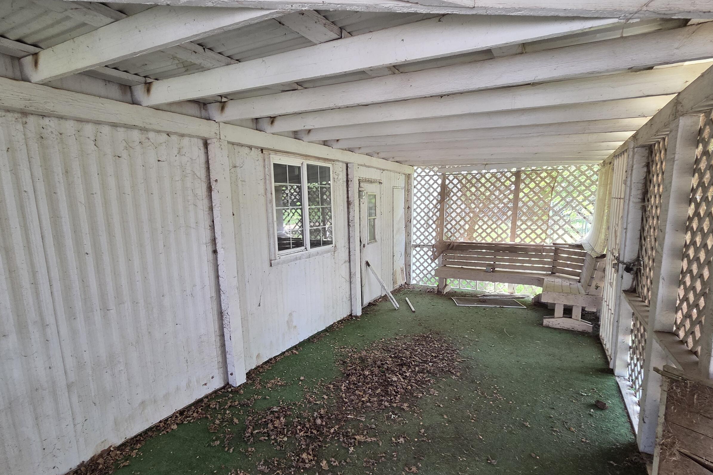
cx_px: 324
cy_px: 273
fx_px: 337
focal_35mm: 17
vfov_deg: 70.1
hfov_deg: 93.0
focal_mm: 2.2
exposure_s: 1/120
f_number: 2.2
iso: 200
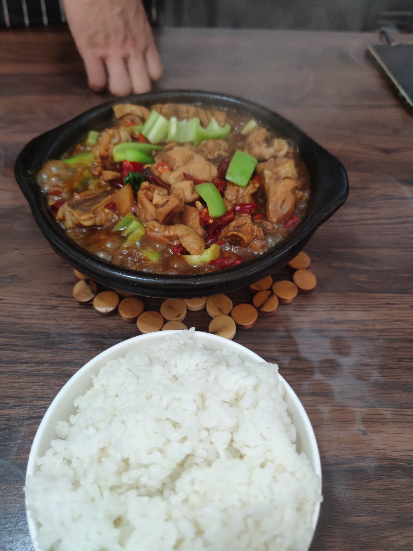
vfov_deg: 71.6
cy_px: 276
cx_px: 206
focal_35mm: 24
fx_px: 382
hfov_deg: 56.8
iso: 260
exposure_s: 1/120
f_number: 1.69
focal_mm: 6.72
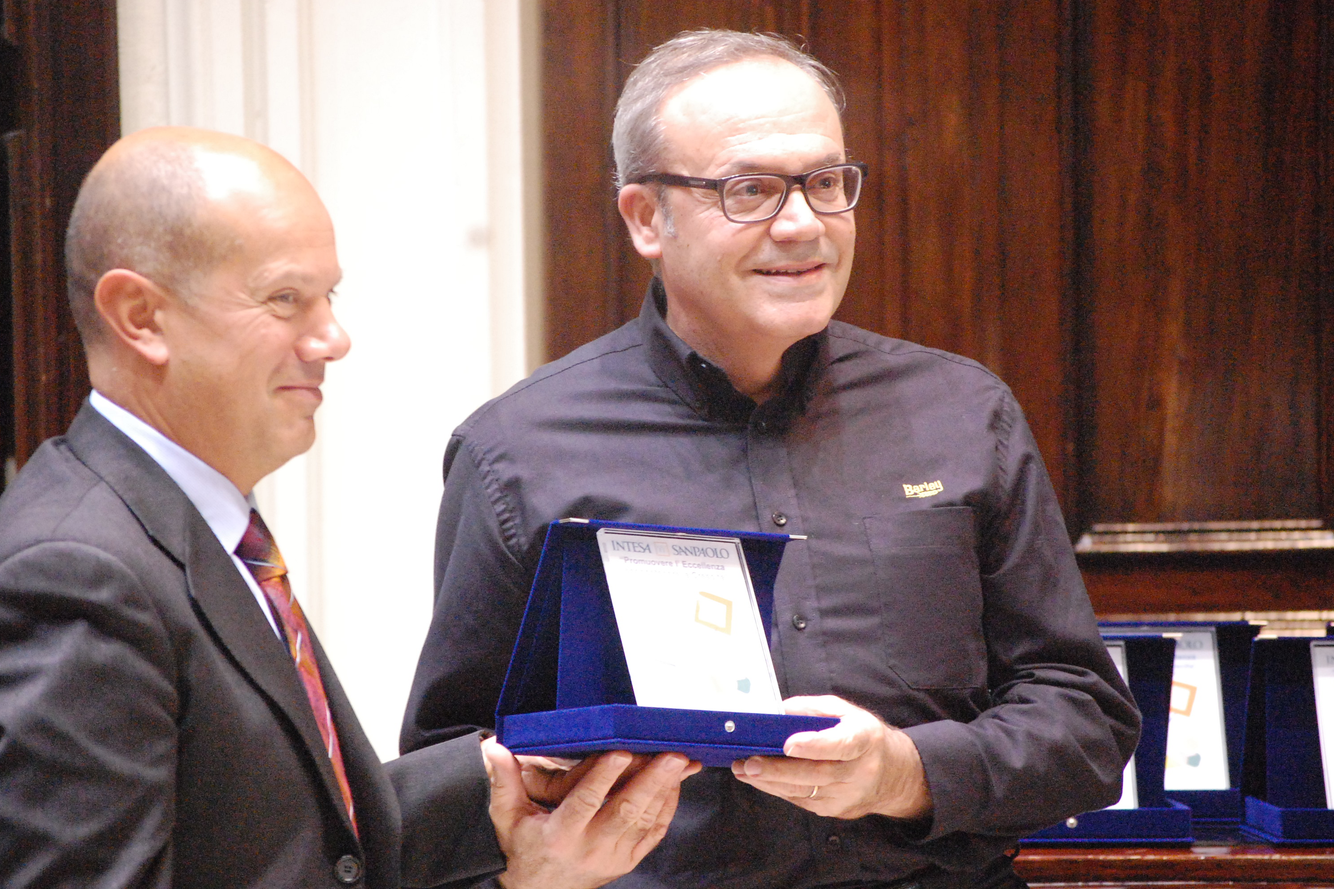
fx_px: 6818
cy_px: 445
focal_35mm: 184
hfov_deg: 11.2
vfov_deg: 7.5
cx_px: 666
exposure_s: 1/30
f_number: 5
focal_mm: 122
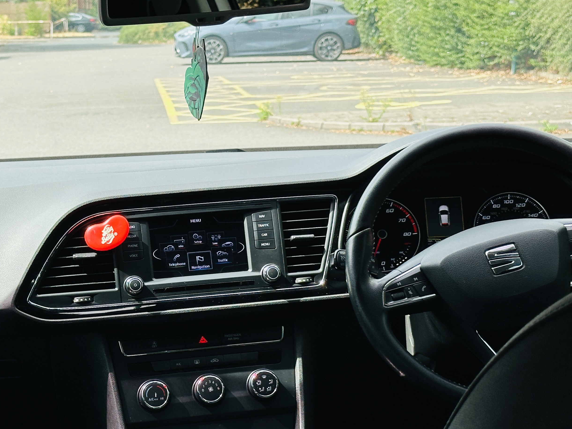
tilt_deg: -11.7
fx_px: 1305
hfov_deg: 24.6
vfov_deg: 18.6
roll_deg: -0.3
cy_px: 290
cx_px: 199
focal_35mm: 79
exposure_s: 1/911
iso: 64
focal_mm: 6.86
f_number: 1.78
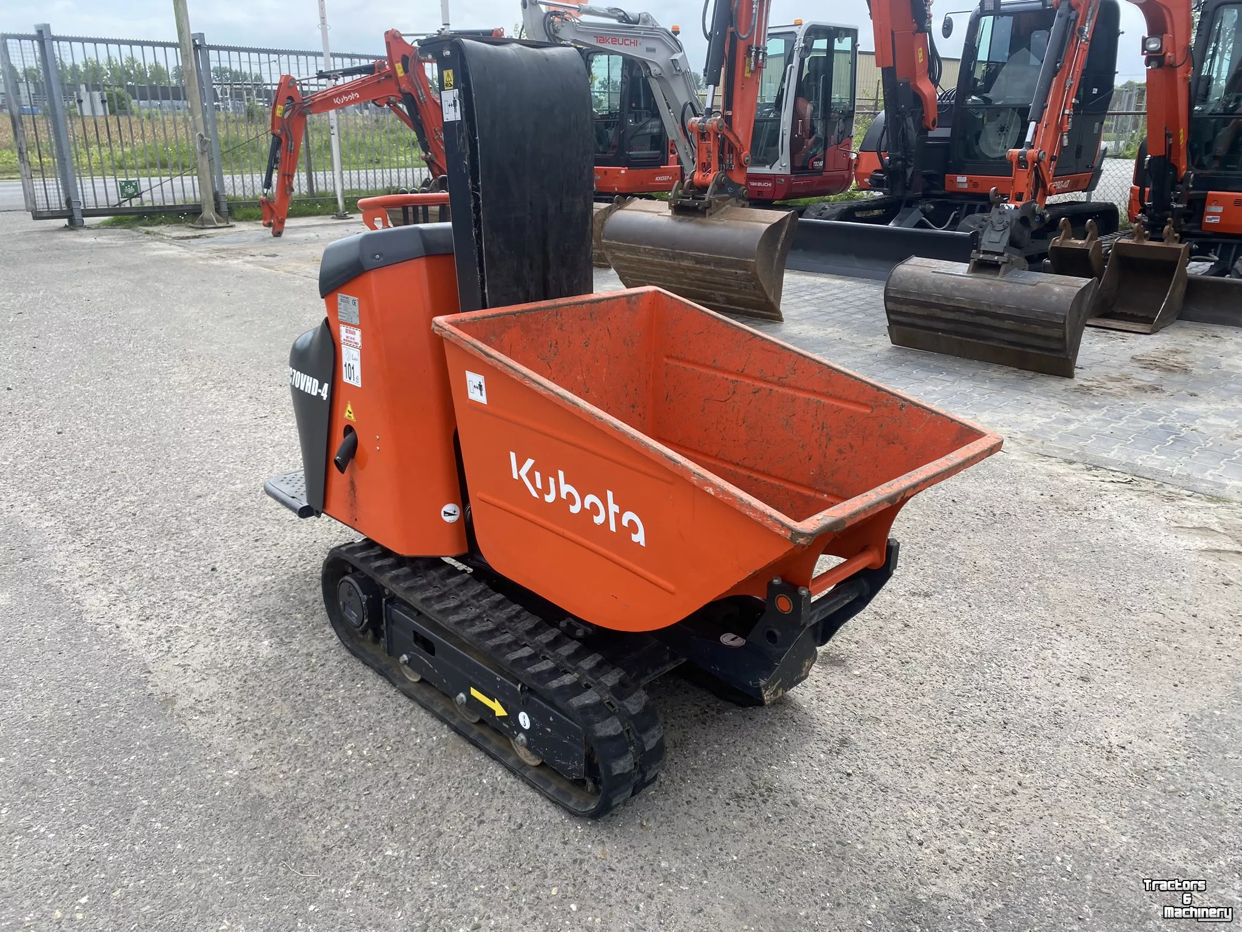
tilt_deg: -21.7
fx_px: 933
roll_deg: -0.6
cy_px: 466
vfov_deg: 53.1
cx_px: 621
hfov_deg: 67.3
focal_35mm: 26
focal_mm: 4.25
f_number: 1.8
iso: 32
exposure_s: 1/1245
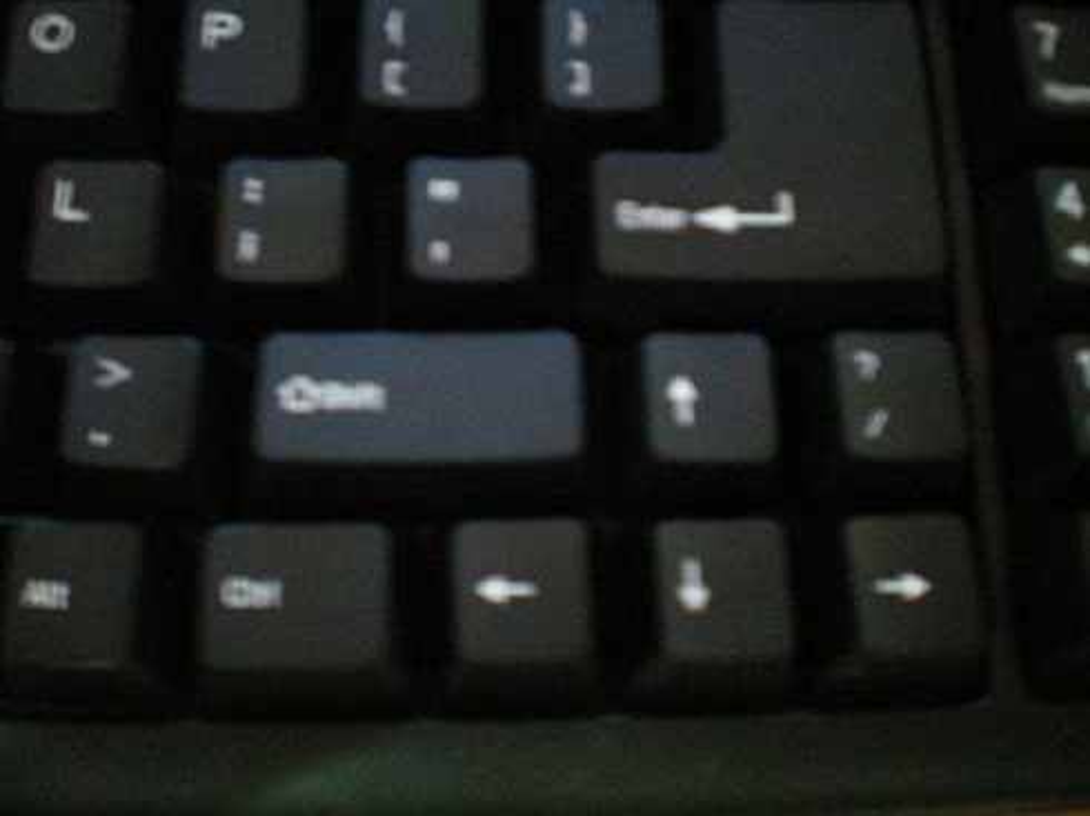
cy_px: 408
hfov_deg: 49.0
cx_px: 545
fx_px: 1196
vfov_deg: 37.7
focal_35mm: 38
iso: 400
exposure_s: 1/2
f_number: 3.1
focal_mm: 6.3
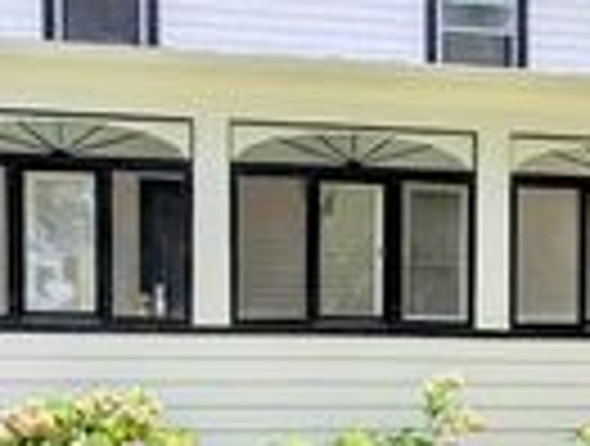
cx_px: 261
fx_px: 1043
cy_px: 432
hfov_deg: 31.6
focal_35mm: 61
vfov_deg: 23.3
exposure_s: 1/1754
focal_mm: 2.35
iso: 45
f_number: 2.2
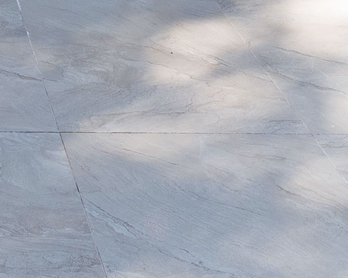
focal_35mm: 105
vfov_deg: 10.9
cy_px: -503
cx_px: -109
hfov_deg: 17.2
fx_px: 1082
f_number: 8
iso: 200
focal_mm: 15.6
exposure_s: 1/125
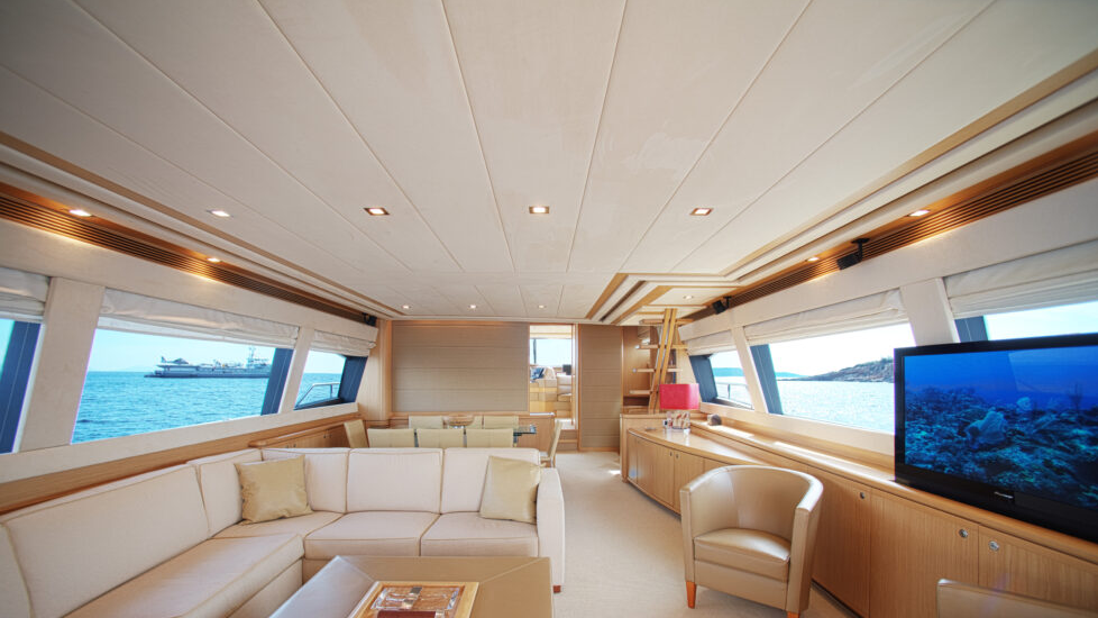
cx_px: 552
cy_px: 372
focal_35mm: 15
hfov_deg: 103.0
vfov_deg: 69.8
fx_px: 437
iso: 400
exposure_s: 1/250
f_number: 5.6
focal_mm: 14
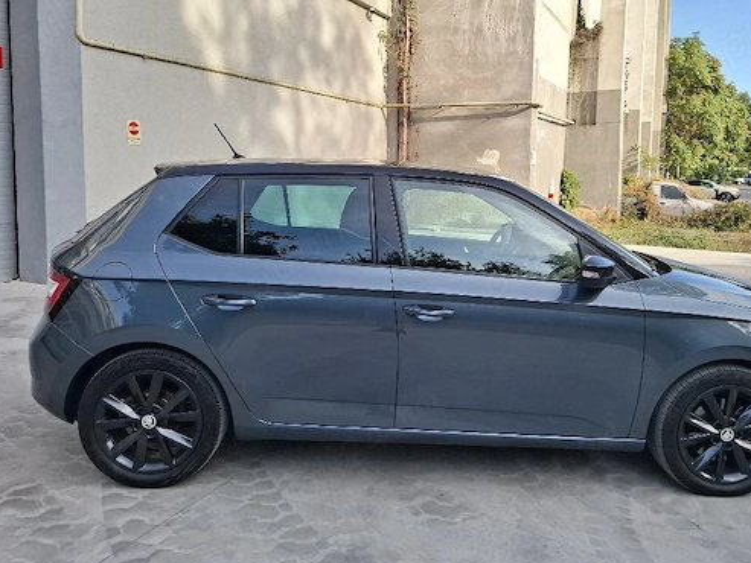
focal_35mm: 28
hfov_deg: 63.4
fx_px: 608
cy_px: 233
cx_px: 402
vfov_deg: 49.5
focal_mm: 5.54
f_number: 1.8
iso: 50
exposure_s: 1/769
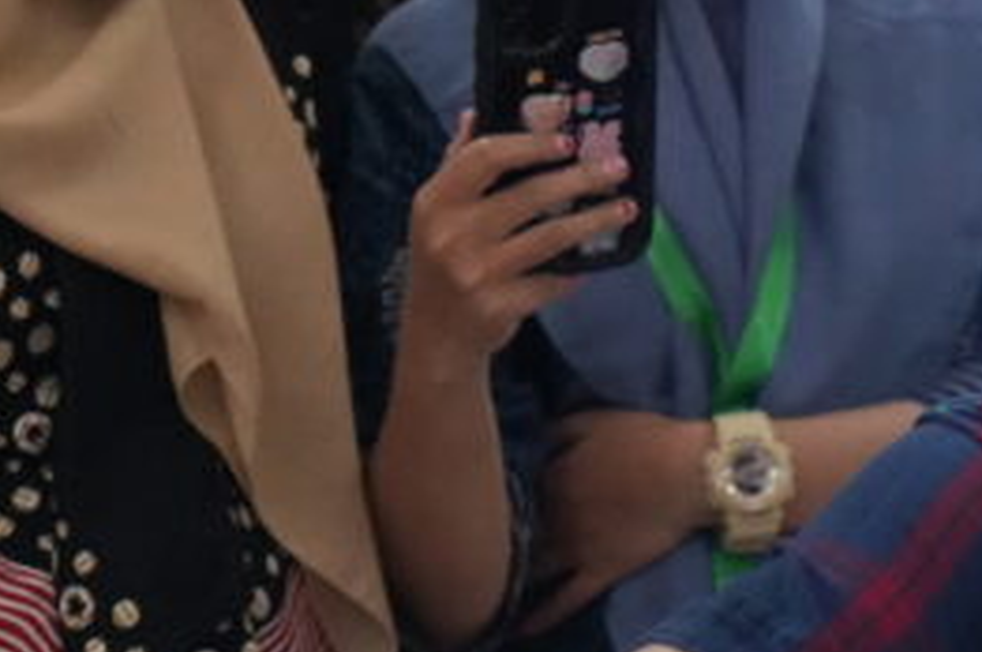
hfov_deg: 7.5
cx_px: 772
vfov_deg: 5.0
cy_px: 673
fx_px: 7465
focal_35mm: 274
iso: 8000
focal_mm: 70
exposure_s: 1/80
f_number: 4
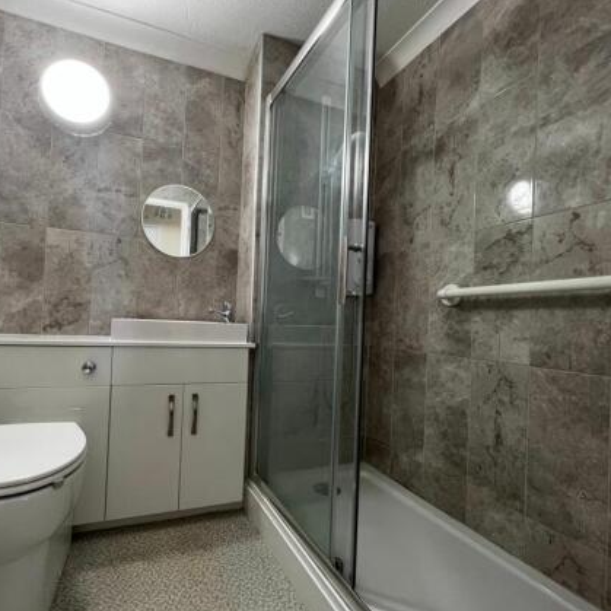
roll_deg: -2.9
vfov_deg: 87.4
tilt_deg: +0.9
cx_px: 243
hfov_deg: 86.3
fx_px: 320
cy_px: 314
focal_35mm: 16
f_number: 1.8
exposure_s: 1/50
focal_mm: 1.57
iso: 250
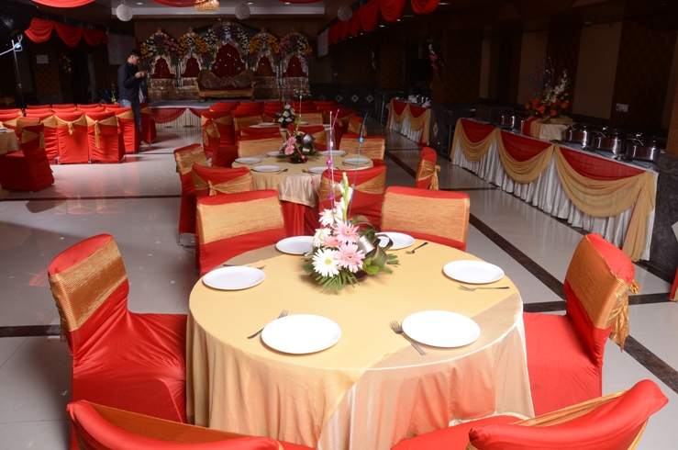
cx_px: 339
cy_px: 225
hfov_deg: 67.5
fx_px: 508
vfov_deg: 47.8
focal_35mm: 27
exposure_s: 1/100
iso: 200
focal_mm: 18
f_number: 8
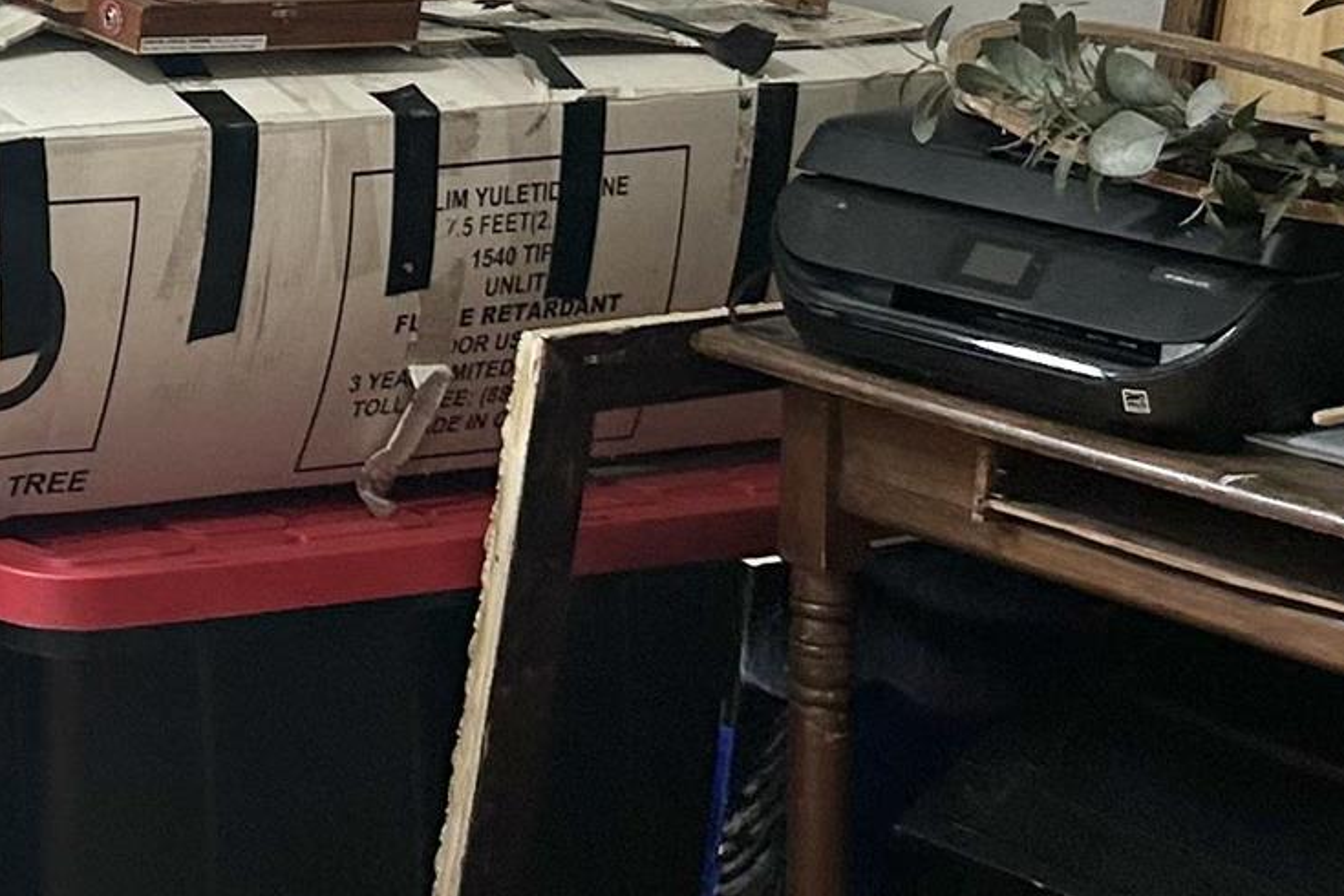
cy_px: -362
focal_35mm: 113
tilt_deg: -3.1
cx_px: -764
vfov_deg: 11.7
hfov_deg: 16.3
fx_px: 4218
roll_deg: -0.2
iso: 80
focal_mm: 5.7
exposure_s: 1/60
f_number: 1.5
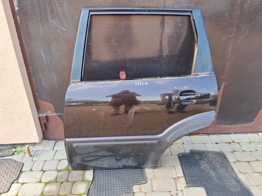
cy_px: 98
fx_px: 197
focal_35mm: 26
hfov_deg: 67.3
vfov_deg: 53.0
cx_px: 131
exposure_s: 1/100
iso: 40
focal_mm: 3.98
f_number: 1.8
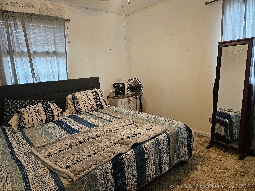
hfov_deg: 73.9
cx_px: 128
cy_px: 96
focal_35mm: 23
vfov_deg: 58.9
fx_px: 169
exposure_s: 1/60
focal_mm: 6.3
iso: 500
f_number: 1.7
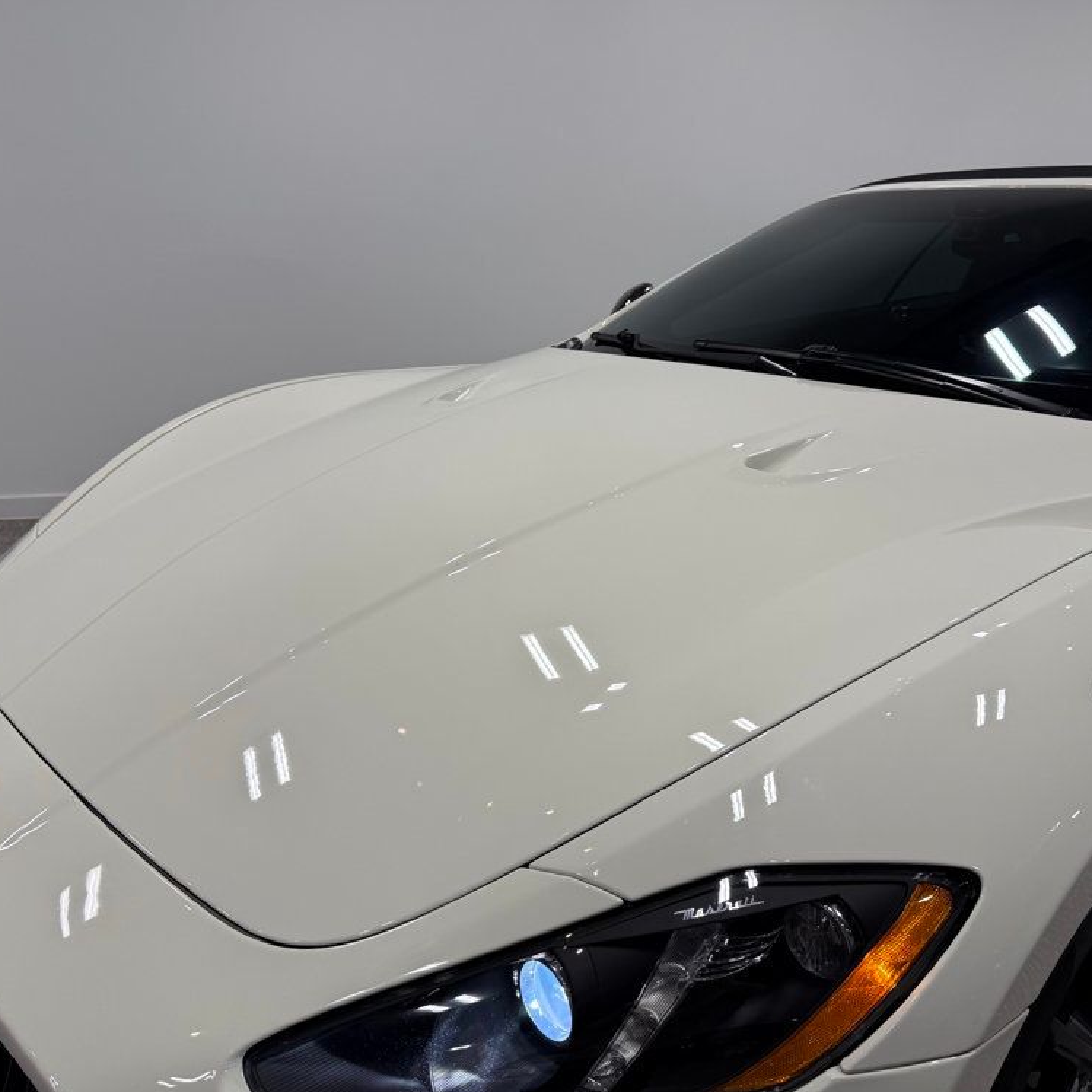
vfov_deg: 55.6
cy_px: 547
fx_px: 1035
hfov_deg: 55.6
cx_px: 586
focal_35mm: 29
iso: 80
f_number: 1.78
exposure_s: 1/780
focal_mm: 6.76
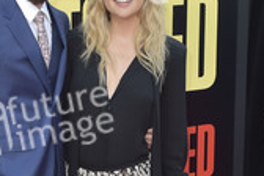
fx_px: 836
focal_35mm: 114
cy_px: 203
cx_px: 79
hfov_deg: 17.9
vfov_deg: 11.8
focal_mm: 48
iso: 500
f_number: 6.3
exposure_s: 1/320
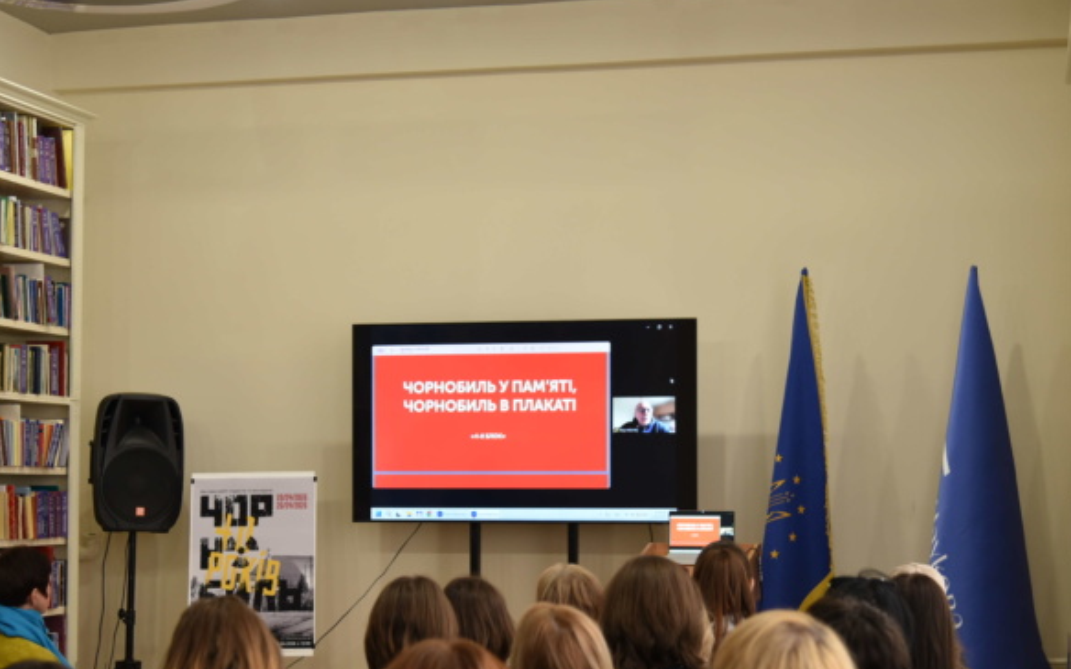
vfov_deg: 19.4
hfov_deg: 30.6
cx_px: 491
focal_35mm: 67
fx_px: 1956
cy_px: 419
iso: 640
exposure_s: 1/60
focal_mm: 50
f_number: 4
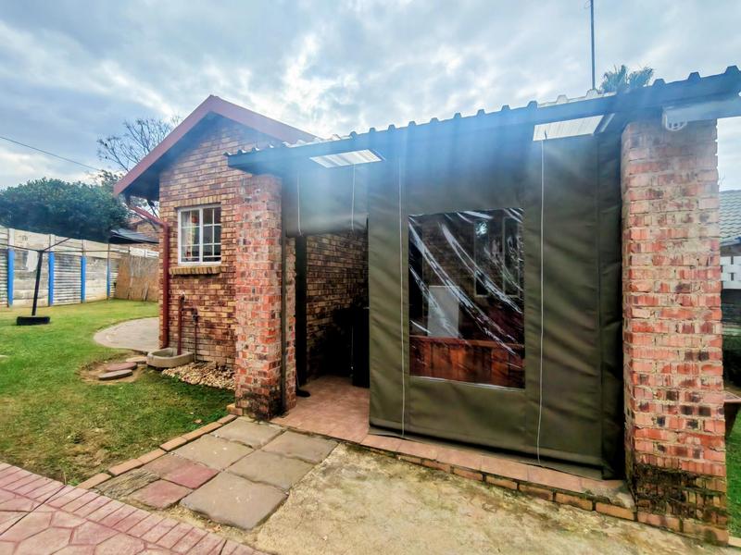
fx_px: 343
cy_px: 278
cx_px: 370
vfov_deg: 78.1
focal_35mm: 16
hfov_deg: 94.5
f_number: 2.2
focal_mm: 1.96
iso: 50
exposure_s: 1/1320
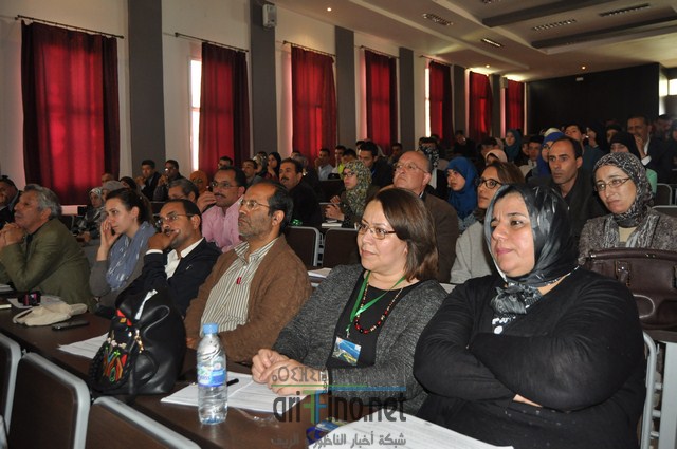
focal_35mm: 28
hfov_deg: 64.6
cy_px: 224
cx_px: 338
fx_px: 535
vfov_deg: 45.6
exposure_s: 1/60
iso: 800
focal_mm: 19
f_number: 3.5
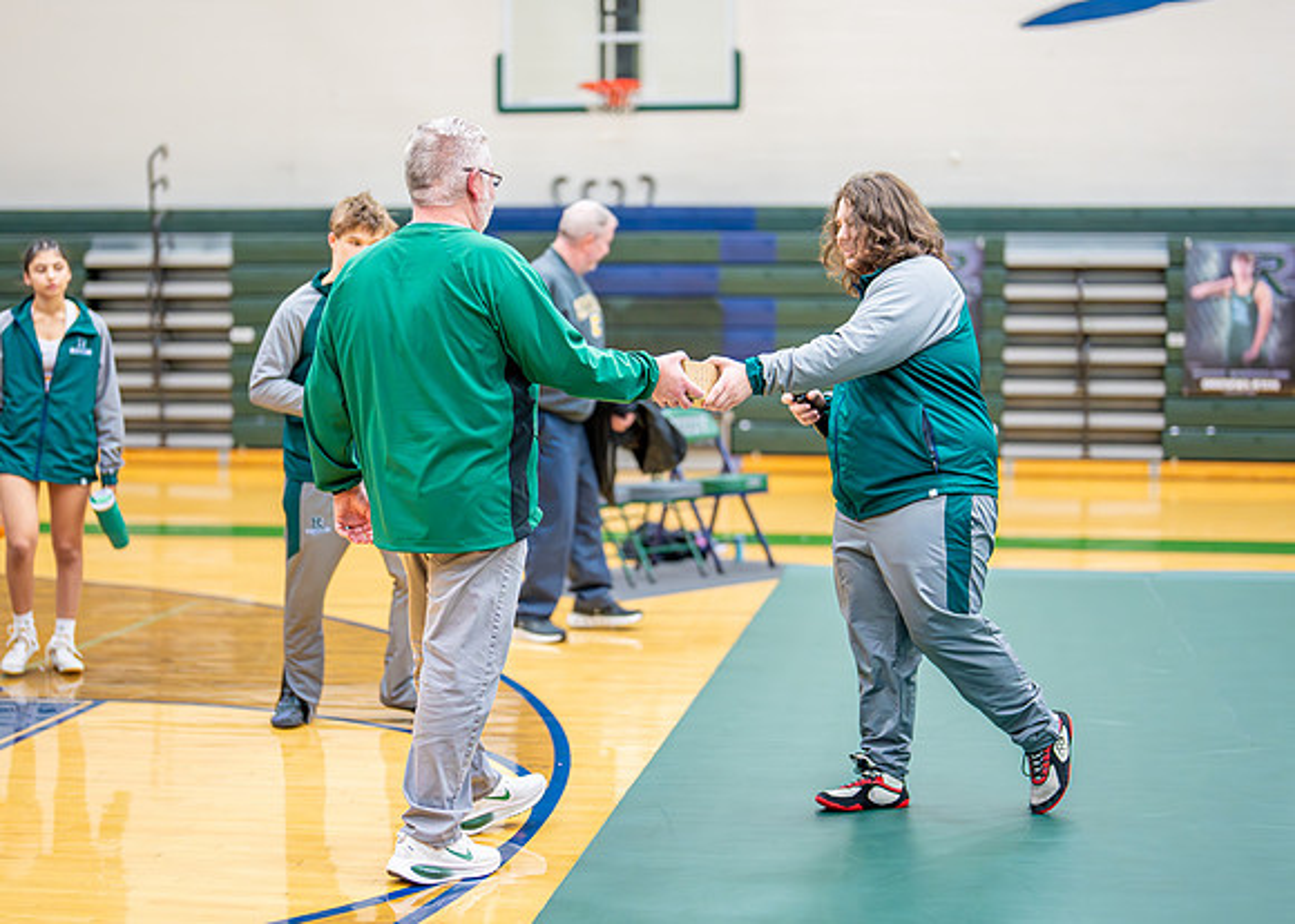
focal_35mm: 68
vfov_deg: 21.0
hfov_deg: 29.0
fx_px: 2499
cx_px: 599
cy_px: 467
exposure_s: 1/1000
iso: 1600
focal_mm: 50
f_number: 1.2
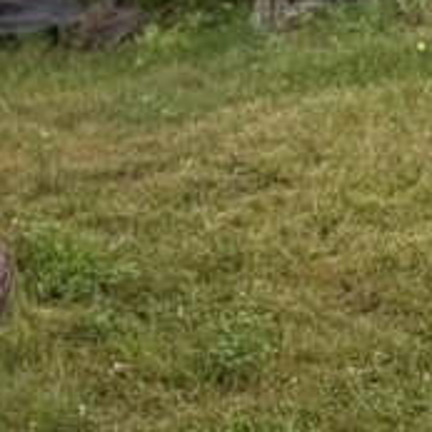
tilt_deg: -2.2
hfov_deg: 6.8
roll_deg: -0.4
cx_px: -422
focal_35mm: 251
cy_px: 132
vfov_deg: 7.0
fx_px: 3544
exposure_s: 1/895
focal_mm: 6.76
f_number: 1.78
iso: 64
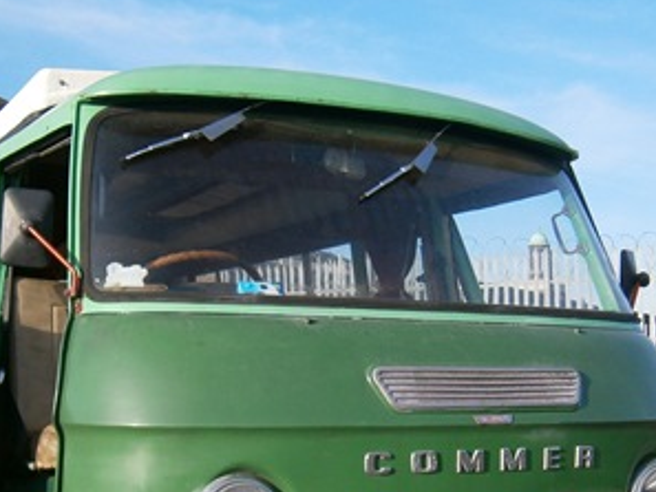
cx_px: 274
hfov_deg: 34.3
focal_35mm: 56
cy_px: 424
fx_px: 1062
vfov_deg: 25.5
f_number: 2.8
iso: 80
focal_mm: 4.7
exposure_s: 1/800
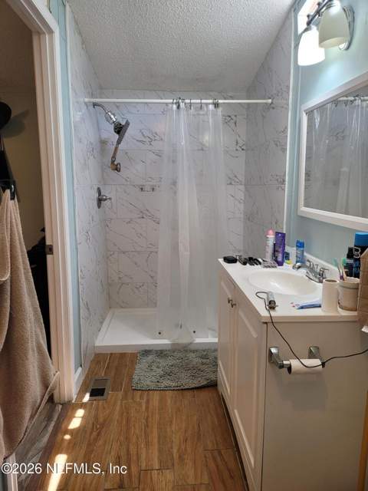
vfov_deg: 67.3
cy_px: 246
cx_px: 184
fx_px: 369
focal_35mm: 26
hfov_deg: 53.1
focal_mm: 5
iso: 125
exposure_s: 1/120
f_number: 1.8
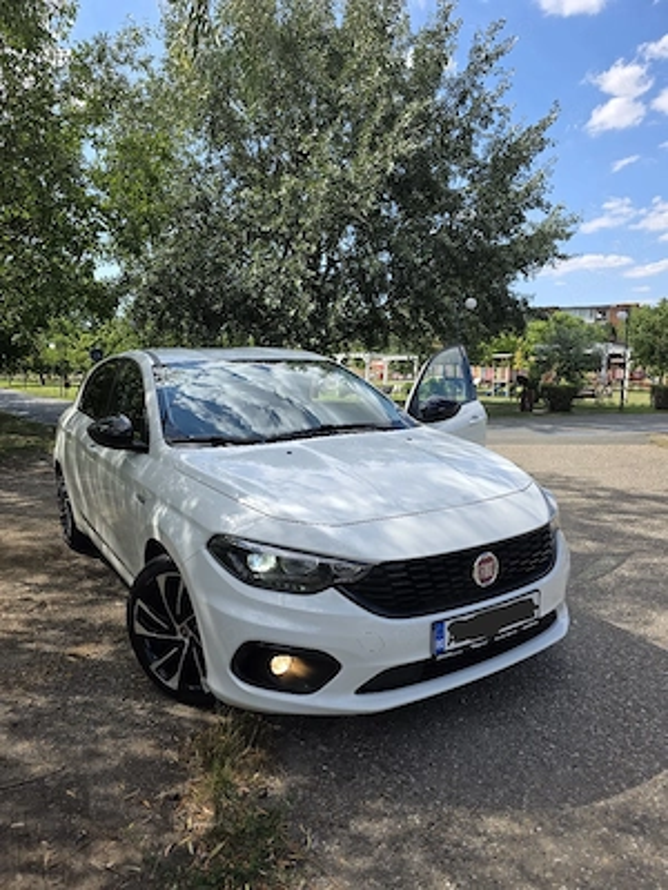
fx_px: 592
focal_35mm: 23
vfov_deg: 73.9
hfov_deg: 58.9
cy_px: 445
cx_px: 334
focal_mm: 6.3
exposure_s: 1/5000
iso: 80
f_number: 1.7
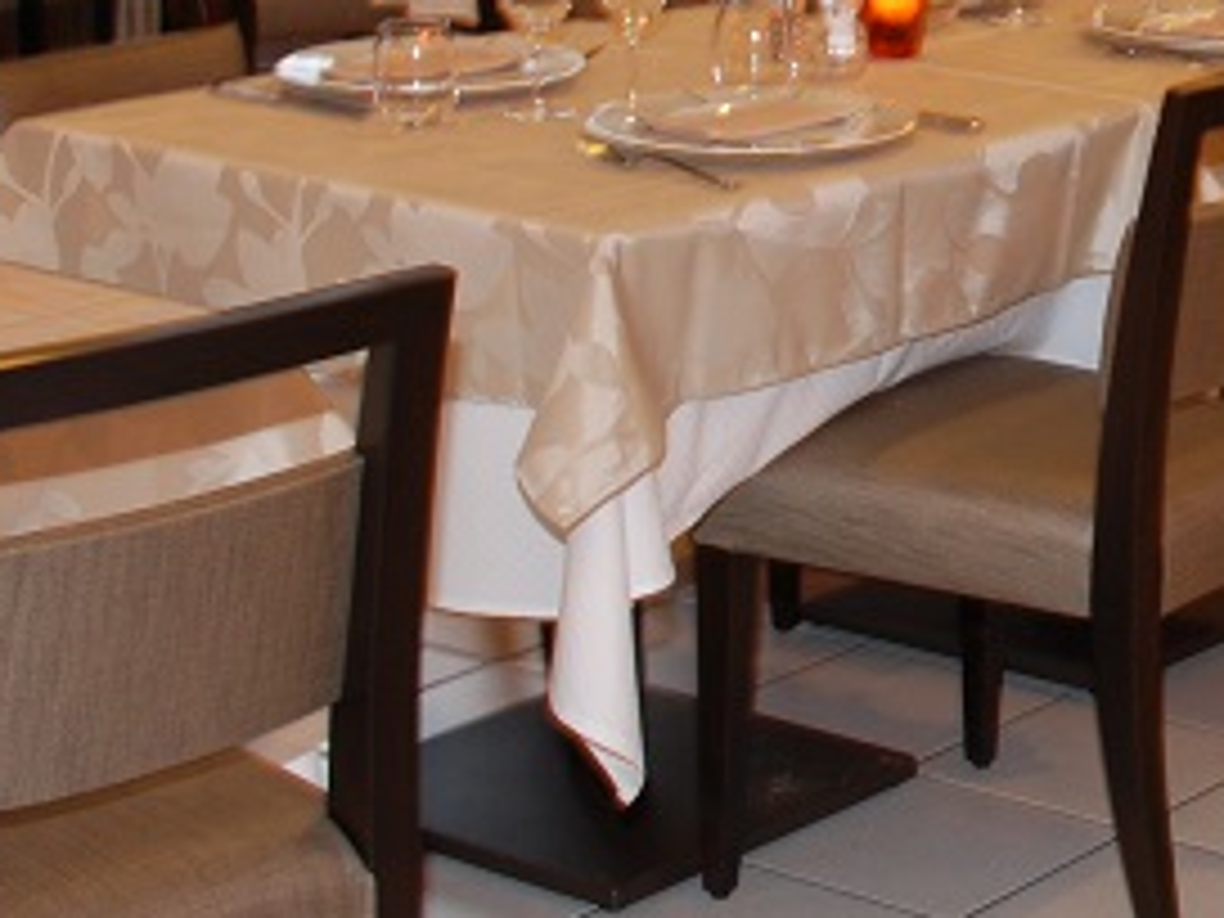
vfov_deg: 14.9
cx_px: 1382
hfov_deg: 19.1
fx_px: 3465
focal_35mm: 98
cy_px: 92
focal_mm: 18
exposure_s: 1/2.5
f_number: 9
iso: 200
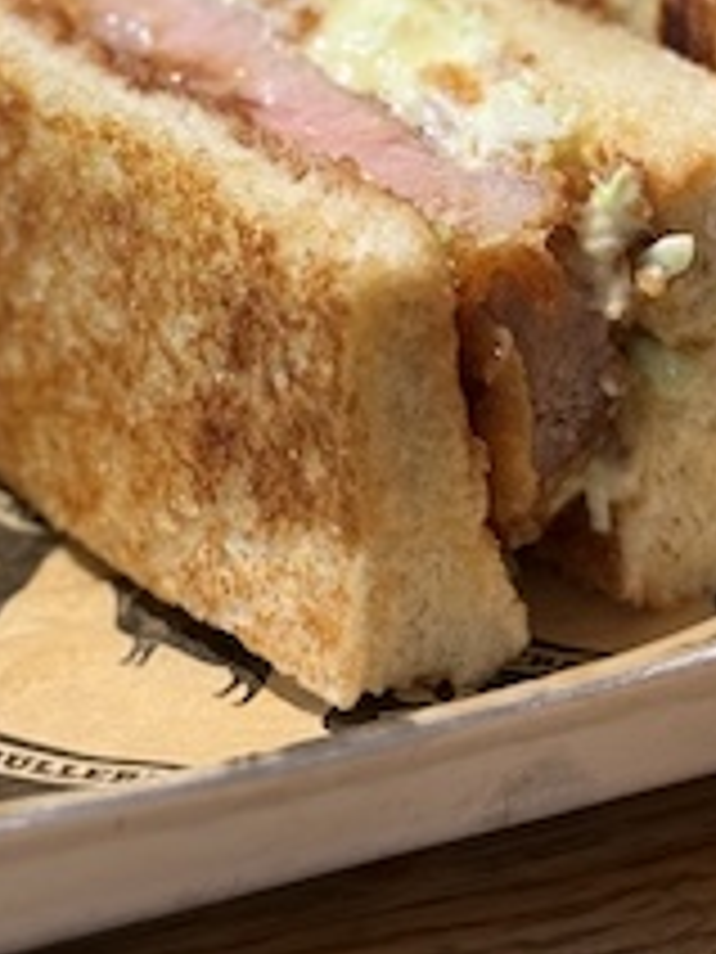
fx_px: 3751
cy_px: -220
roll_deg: -4.3
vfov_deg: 14.0
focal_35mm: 136
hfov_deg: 10.9
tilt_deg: -28.7
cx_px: 239
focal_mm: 6.76
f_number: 1.78
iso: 250
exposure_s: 1/50
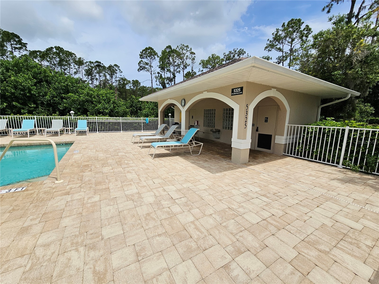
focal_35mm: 13
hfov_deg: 106.2
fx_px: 142
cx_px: 190
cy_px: 142
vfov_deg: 89.9
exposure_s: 1/5523
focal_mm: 2.2
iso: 50
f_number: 2.2
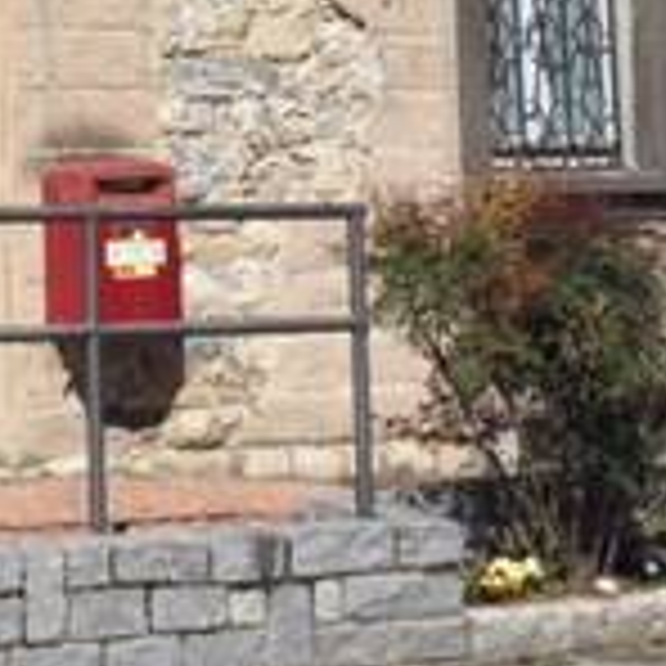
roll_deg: -0.6
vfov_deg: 14.9
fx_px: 2416
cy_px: -230
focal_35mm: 111
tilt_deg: +10.5
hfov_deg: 15.2
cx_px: -117
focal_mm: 4.15
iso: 32
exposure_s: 1/3597
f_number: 2.2
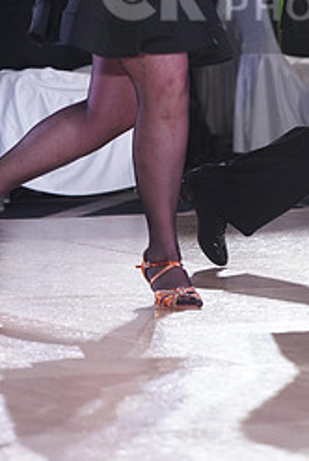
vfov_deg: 6.1
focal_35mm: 334
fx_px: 4288
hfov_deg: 4.1
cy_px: -7
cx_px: 338
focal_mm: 143
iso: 2500
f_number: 4
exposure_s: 1/400
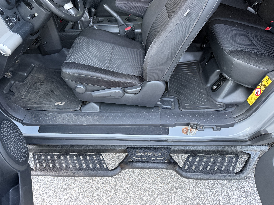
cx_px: 137
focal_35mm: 24
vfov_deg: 56.8
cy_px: 102
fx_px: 190
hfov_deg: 71.6
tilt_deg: -46.6
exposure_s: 1/60
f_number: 1.78
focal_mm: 6.76
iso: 640
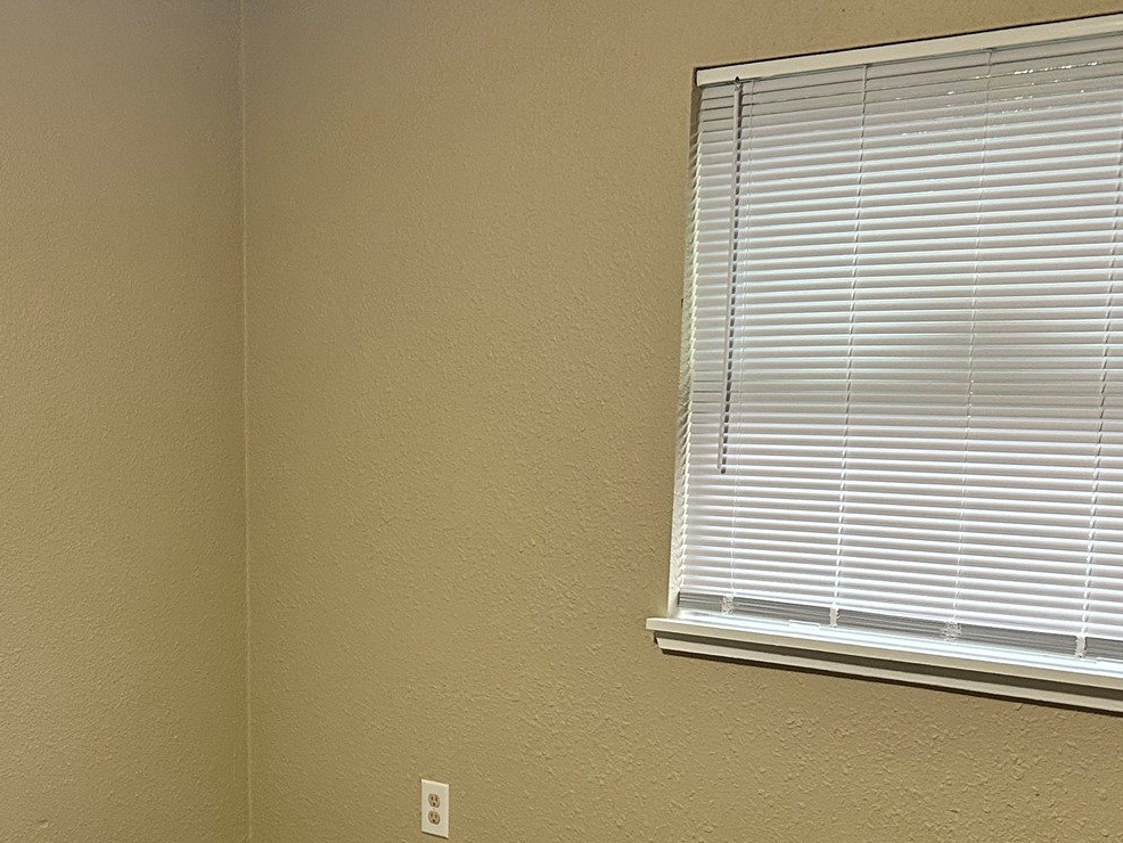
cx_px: 308
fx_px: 1752
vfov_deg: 26.5
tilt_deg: -11.0
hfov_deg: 34.9
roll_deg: +0.4
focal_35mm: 54
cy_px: 690
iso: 160
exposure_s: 1/60
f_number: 1.5
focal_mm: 5.7
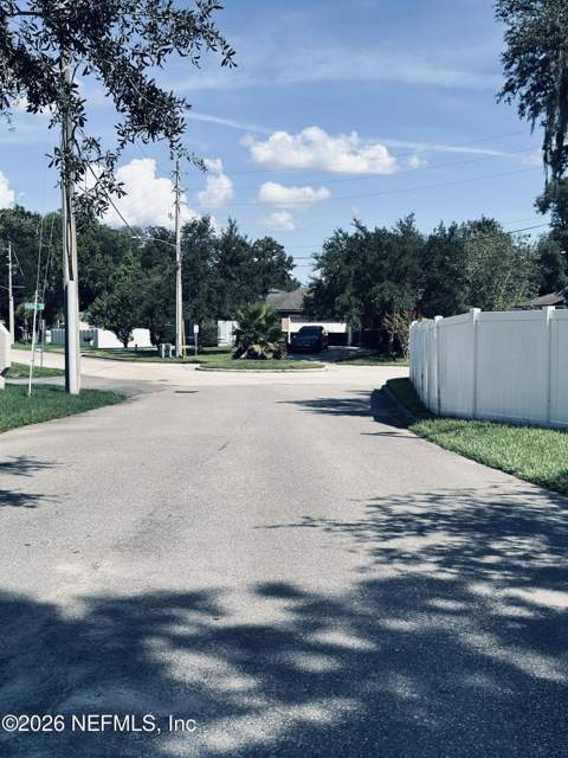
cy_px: 379
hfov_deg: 32.2
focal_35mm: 45
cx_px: 284
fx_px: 985
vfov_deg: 42.1
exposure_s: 1/6849
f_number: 1.78
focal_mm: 6.76
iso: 100
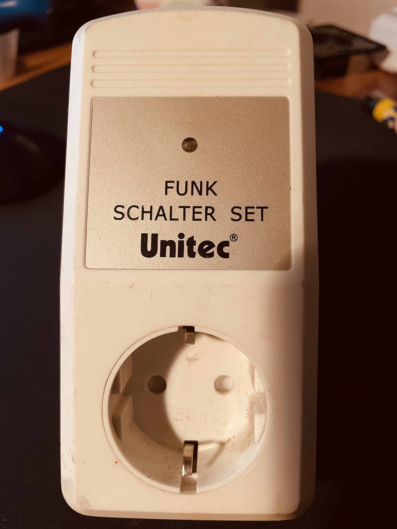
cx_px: 198
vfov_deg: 67.3
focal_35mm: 26
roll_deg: +1.3
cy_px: 264
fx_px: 398
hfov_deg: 53.1
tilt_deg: -43.2
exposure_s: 1/50
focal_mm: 4.2
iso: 200
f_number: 1.6
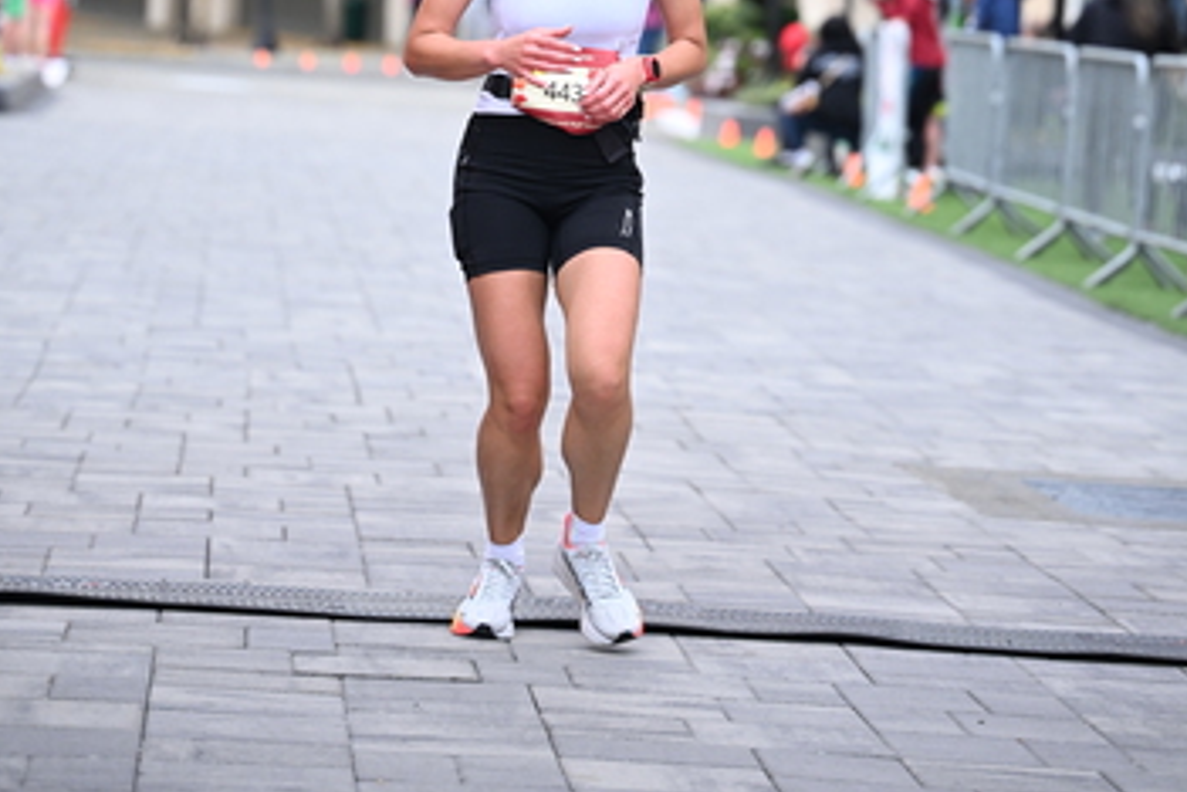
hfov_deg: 12.6
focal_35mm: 163
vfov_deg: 8.4
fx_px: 5374
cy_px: -74
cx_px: 577
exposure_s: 1/1600
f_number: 2.8
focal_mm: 104
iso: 1000
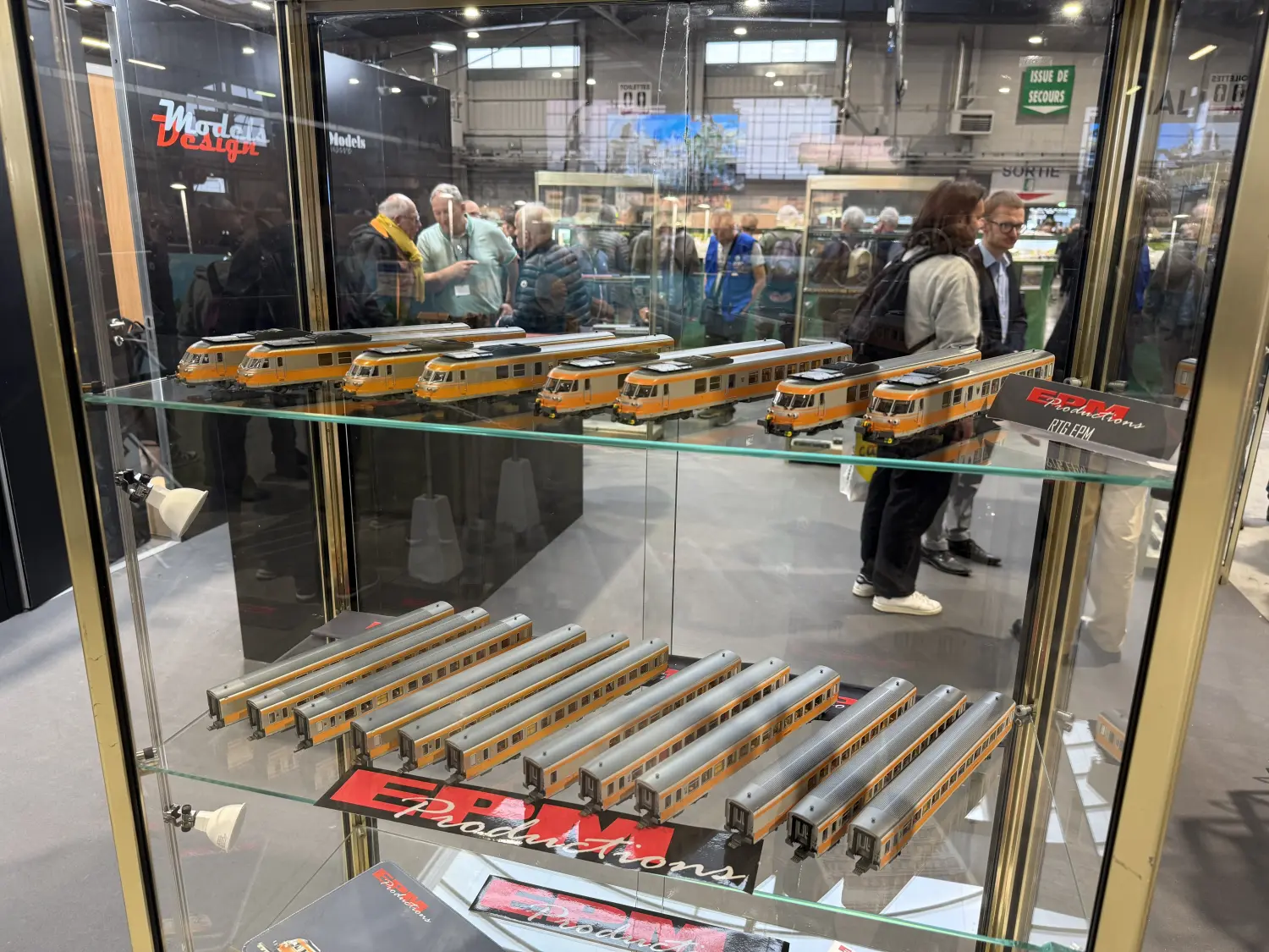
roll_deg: -1.8
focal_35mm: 24
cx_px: 634
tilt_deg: -16.2
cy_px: 476
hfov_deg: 71.6
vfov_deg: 56.8
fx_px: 880
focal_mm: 6.76
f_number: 1.78
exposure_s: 1/50
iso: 160
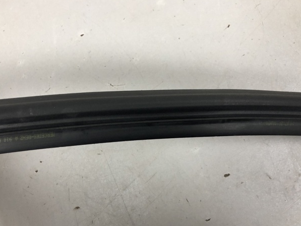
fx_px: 261
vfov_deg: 46.8
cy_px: 115
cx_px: 148
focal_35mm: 30
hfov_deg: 59.9
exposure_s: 1/25
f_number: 1.8
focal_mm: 4
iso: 40
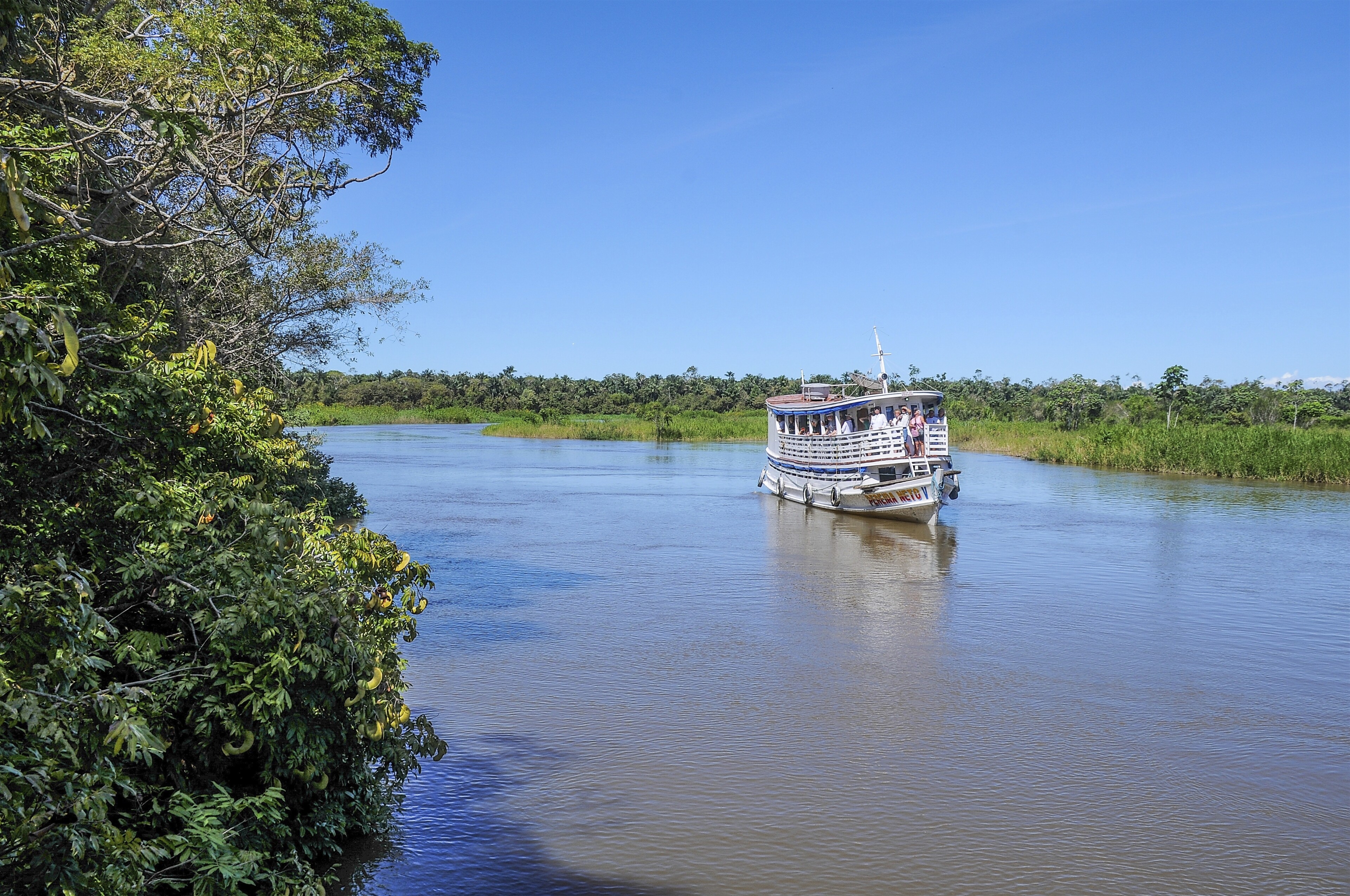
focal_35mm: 34
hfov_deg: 55.2
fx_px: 1292
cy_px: 448
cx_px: 675
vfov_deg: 38.3
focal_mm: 23
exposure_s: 1/320
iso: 160
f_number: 11
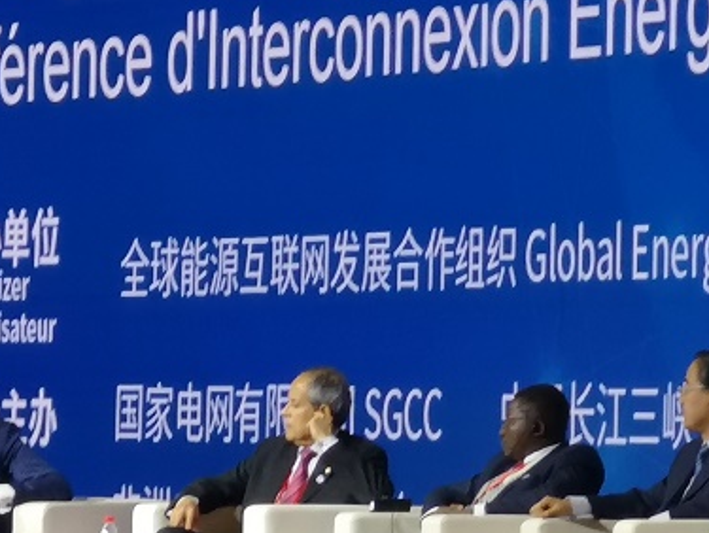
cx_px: 609
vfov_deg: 4.2
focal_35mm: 358
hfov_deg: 5.5
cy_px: 225
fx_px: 7340
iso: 125
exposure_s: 1/50
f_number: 2.4
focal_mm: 7.48
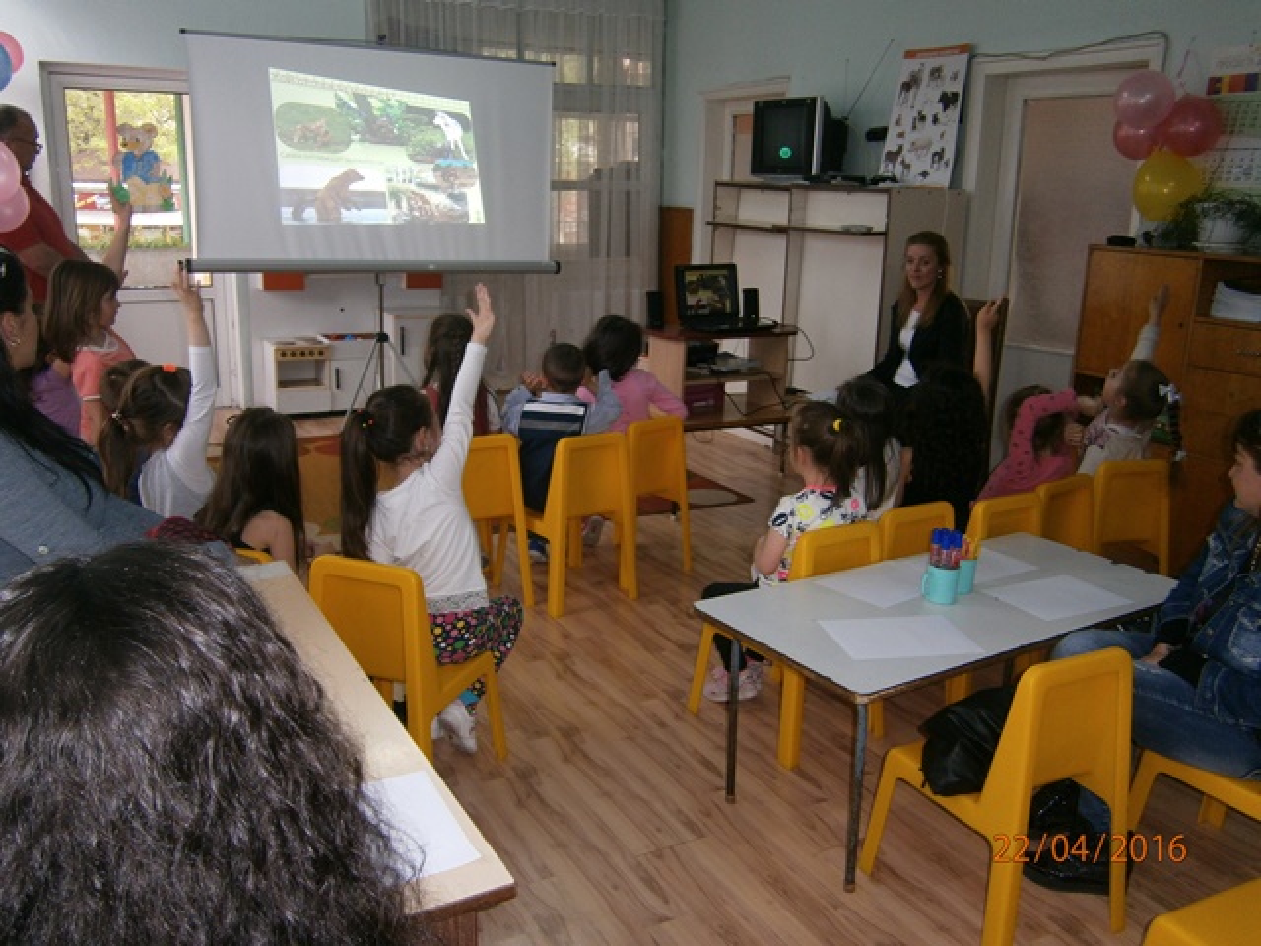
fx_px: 1129
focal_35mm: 31
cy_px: 473
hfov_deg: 58.4
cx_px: 630
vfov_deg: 45.4
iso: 125
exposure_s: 1/30
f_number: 2.9
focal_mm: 5.5
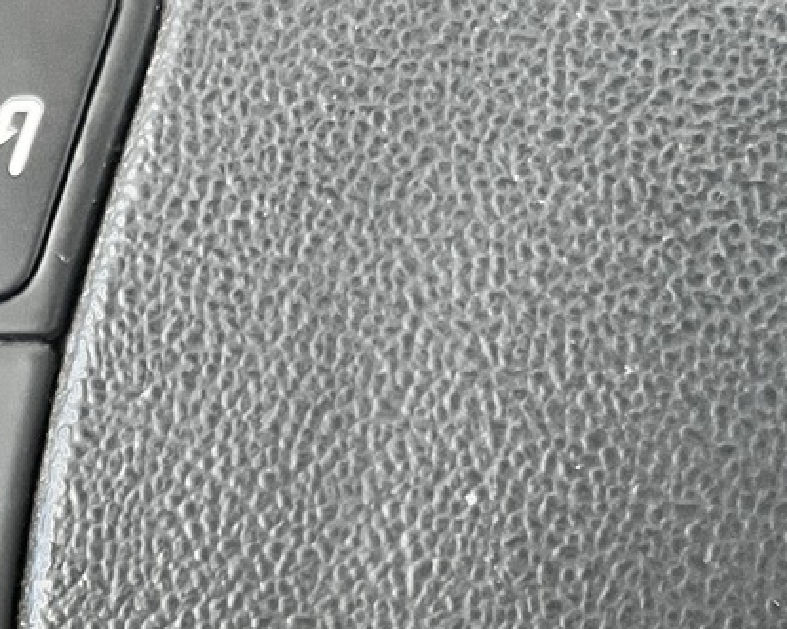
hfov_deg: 18.0
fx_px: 2282
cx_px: -300
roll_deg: -2.0
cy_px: 808
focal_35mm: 98
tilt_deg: -33.2
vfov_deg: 15.0
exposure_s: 1/50
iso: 500
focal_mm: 5.1
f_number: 1.6
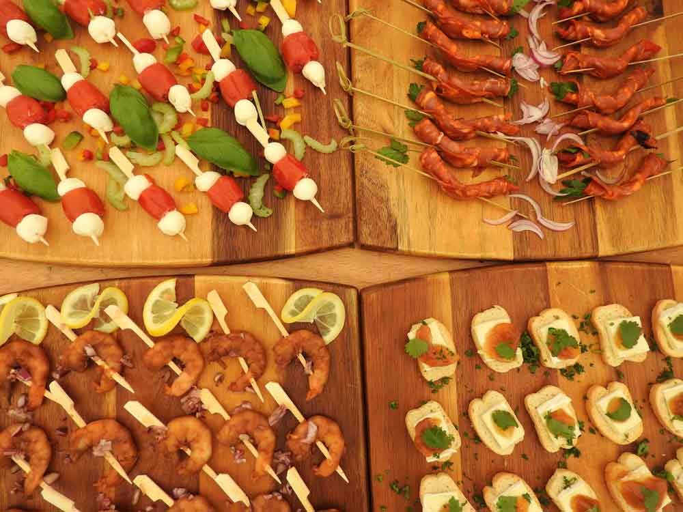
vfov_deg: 56.8
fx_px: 474
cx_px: 342
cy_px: 256
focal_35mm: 24
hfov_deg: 71.6
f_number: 3.3
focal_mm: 4.3
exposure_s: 1/100
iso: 100
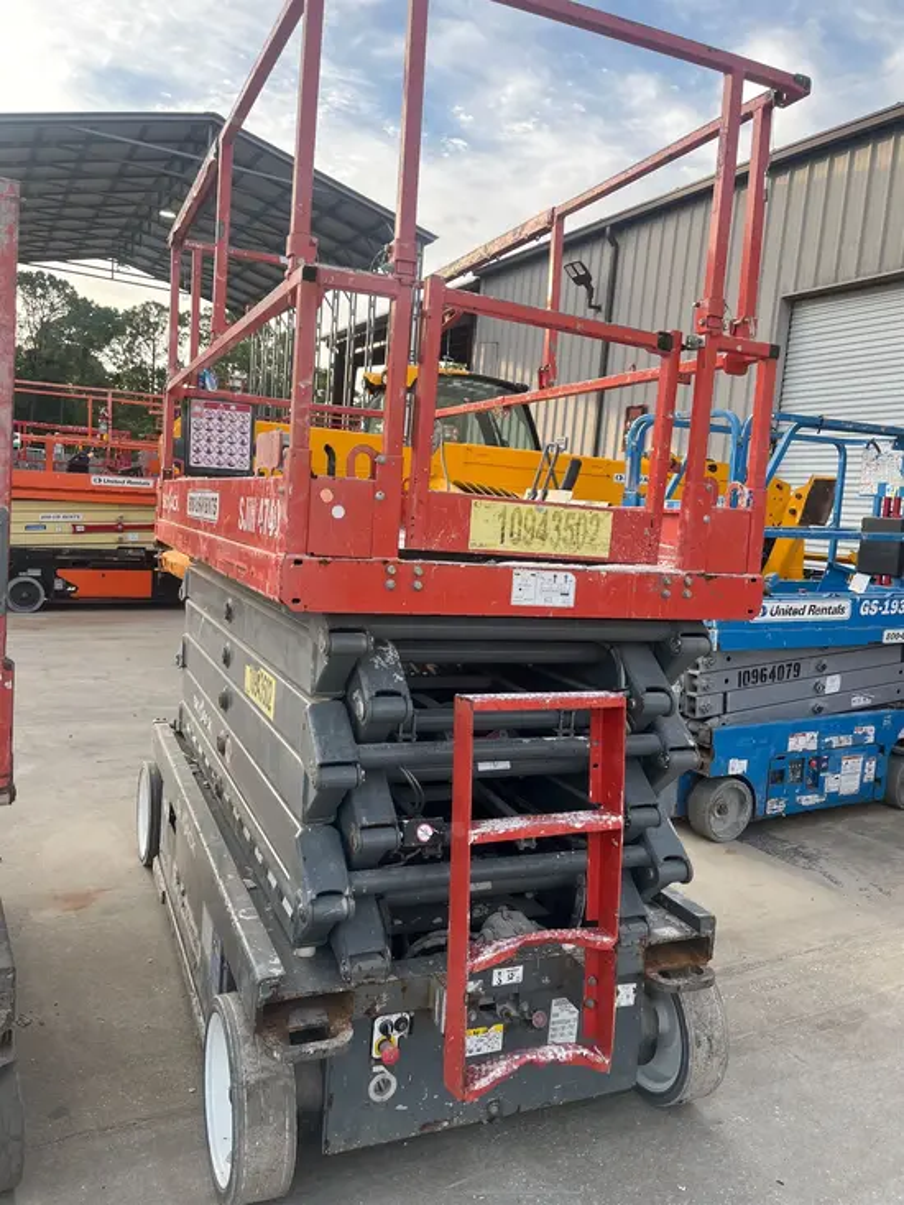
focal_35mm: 26
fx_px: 905
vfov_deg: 67.3
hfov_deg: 53.1
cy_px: 602
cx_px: 452
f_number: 1.6
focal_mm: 5.1
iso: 50
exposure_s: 1/454
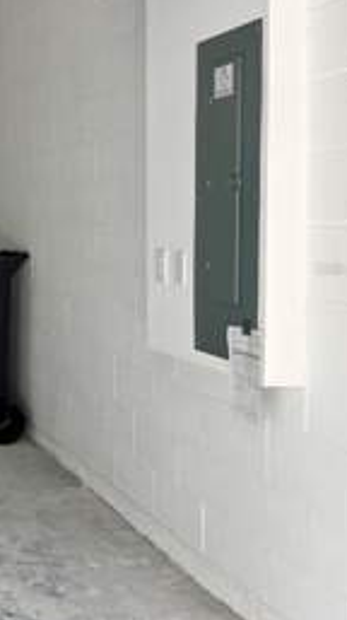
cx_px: -195
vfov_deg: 39.1
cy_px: 268
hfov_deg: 19.3
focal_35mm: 53
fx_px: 870
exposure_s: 1/728
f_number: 1.5
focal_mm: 5.7
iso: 50
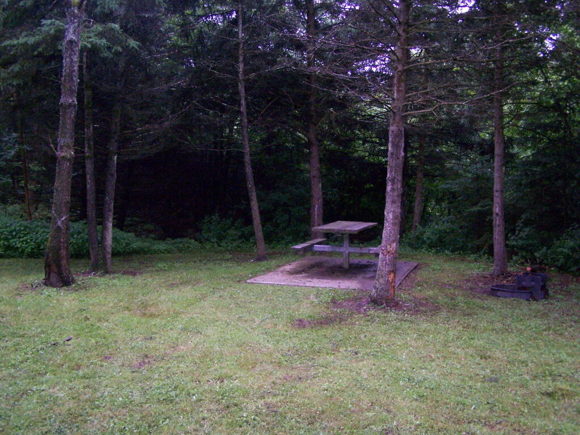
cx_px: 290
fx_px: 637
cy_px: 218
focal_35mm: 38
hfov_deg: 49.0
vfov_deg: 37.7
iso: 400
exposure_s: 1/250
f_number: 2.8
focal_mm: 6.3
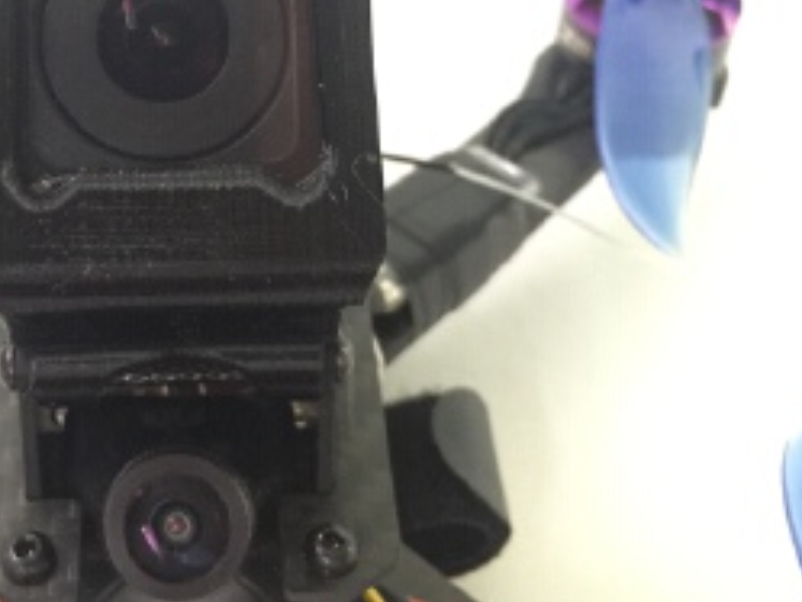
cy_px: 155
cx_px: 153
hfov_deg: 30.4
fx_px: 1437
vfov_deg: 23.4
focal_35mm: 62
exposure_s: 1/8
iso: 125
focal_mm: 4.15
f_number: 2.2
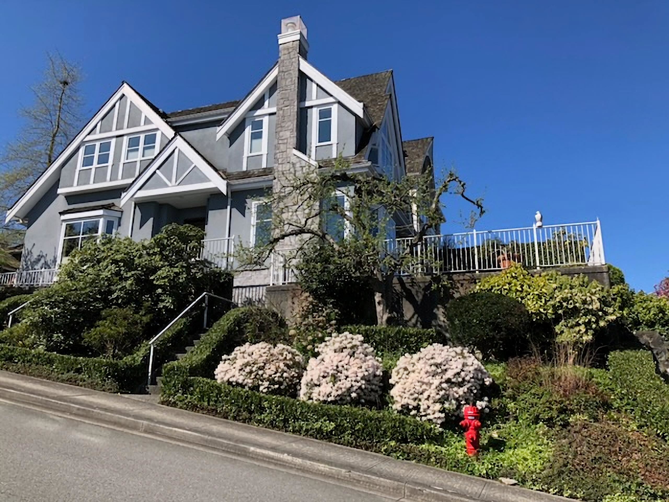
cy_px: 251
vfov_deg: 49.7
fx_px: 541
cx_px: 334
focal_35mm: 28
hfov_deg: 63.4
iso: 20
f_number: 1.8
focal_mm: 4
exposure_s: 1/1715
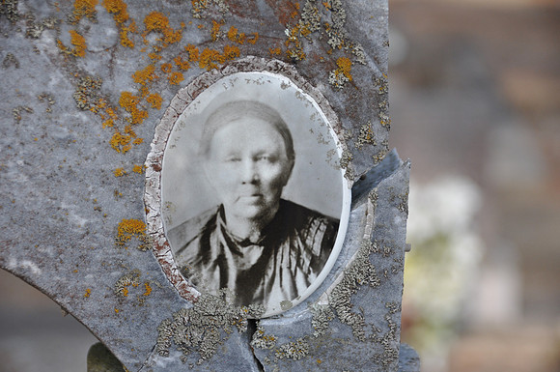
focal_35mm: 129
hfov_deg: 15.9
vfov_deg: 10.6
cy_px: 186
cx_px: 280
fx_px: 2004
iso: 400
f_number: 5.3
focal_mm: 86
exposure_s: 1/500
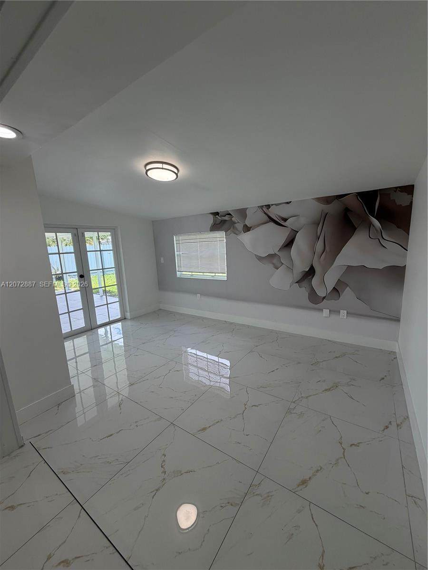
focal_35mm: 14
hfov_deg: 85.7
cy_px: 285
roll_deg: +2.5
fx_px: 231
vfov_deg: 102.1
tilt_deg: -9.8
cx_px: 214
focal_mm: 2.22
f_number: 2.2
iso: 80
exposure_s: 1/120
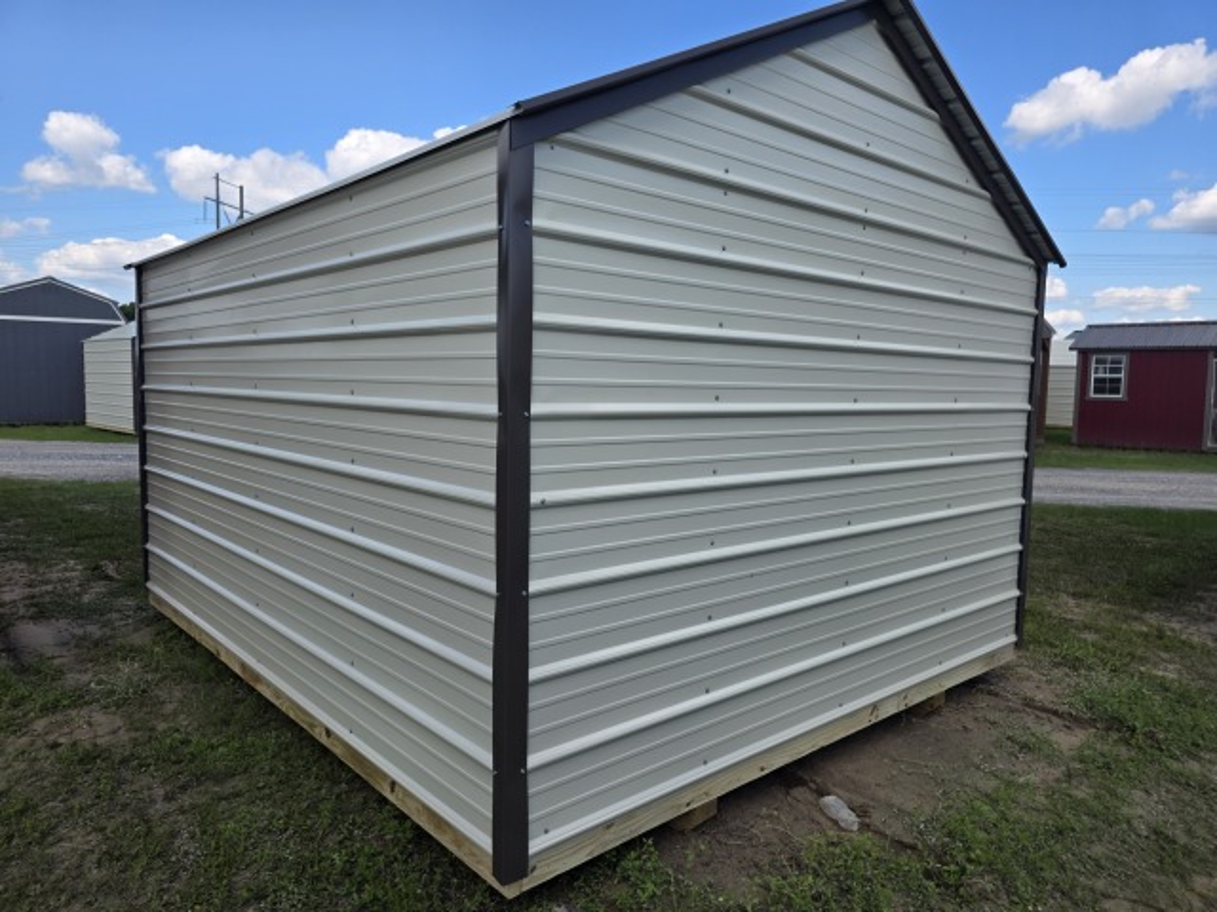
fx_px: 809
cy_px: 456
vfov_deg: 58.9
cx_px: 608
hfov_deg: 73.9
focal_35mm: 23
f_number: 1.7
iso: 80
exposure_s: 1/3972
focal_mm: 6.3
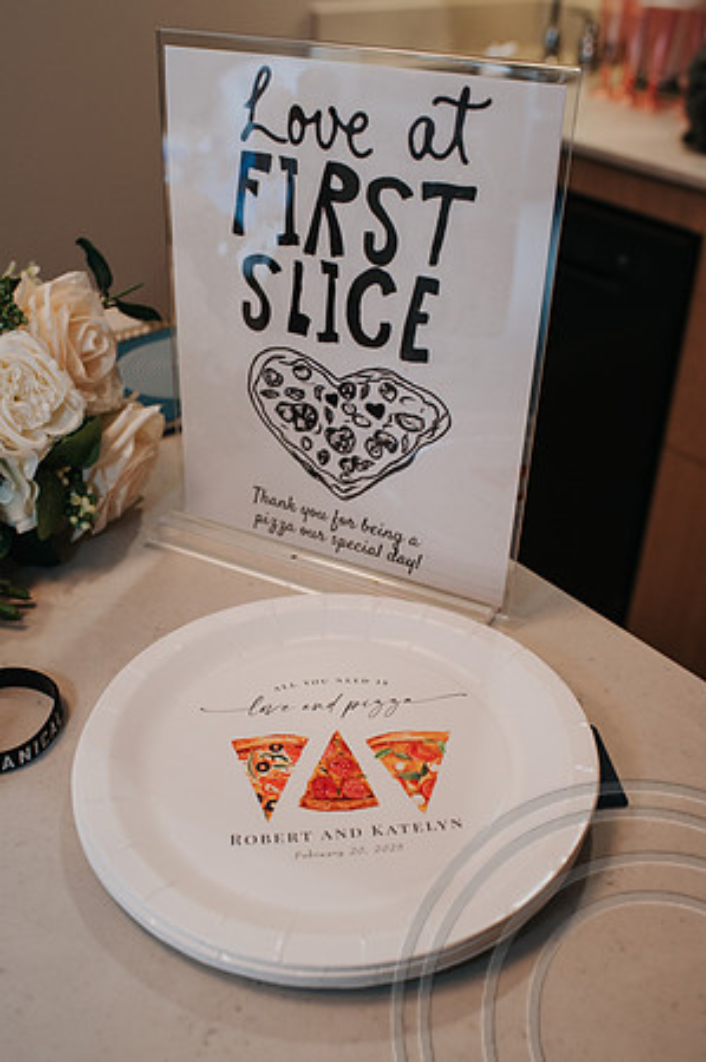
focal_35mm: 35
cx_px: 353
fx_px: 1032
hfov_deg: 37.8
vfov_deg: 54.5
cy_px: 531
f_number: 4.5
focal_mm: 35
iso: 800
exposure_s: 1/200
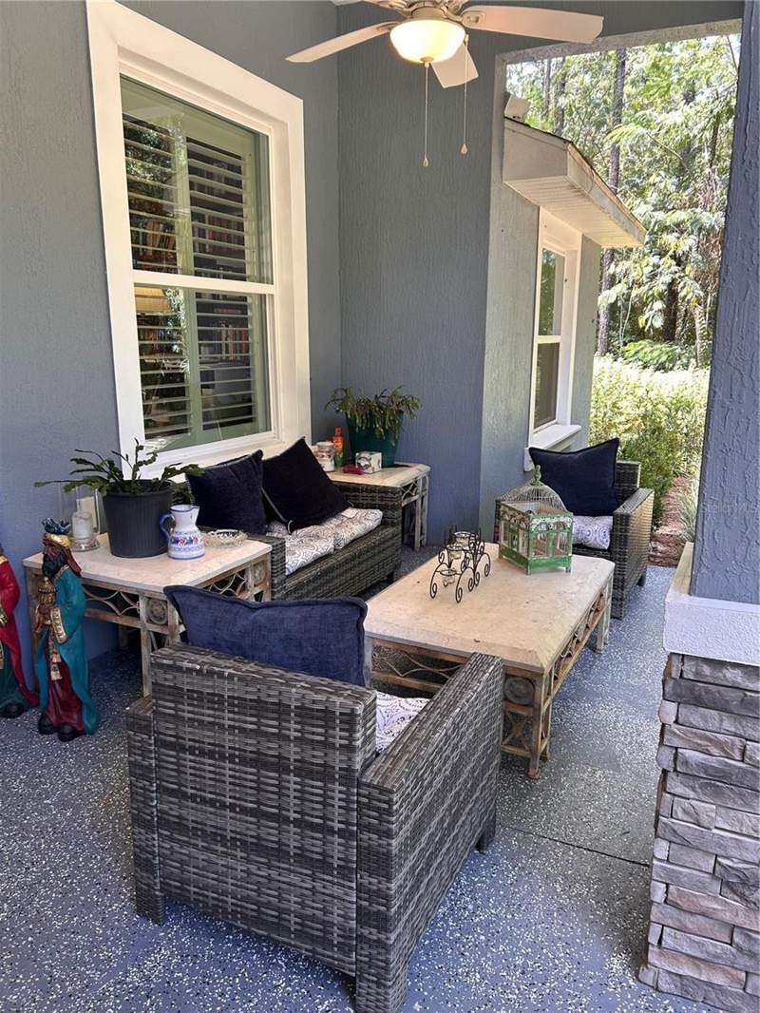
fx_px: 761
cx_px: 380
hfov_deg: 53.1
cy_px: 506
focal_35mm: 26
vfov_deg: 67.3
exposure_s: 1/120
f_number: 1.5
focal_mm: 5.7
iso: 50
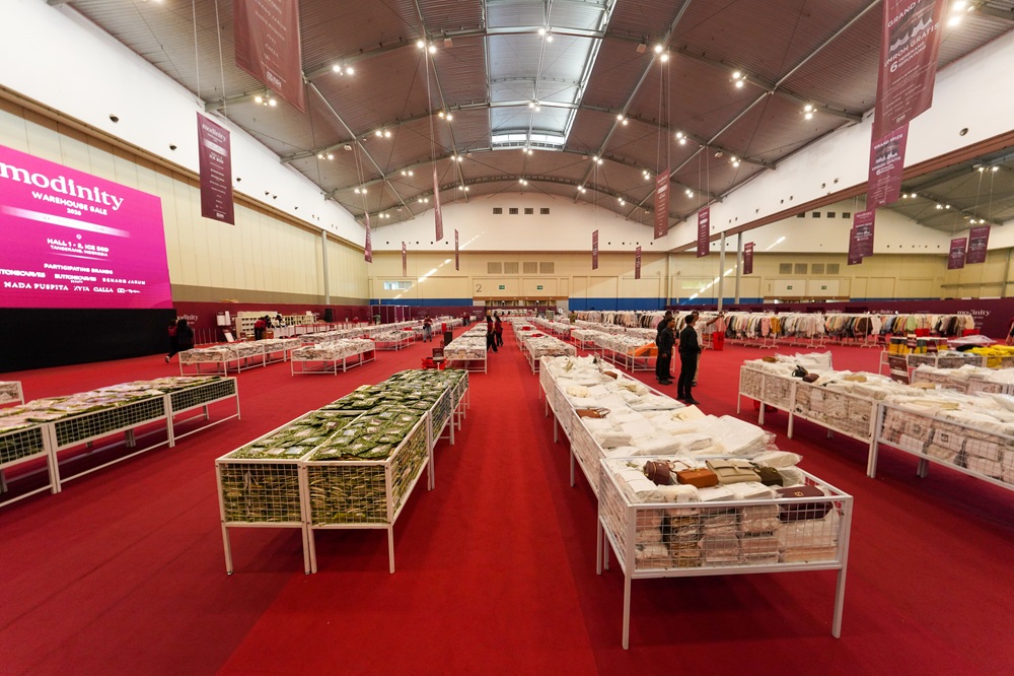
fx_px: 338
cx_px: 507
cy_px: 338
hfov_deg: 112.6
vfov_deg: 90.0
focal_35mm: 12
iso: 2500
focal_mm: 12
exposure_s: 1/100
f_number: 3.5
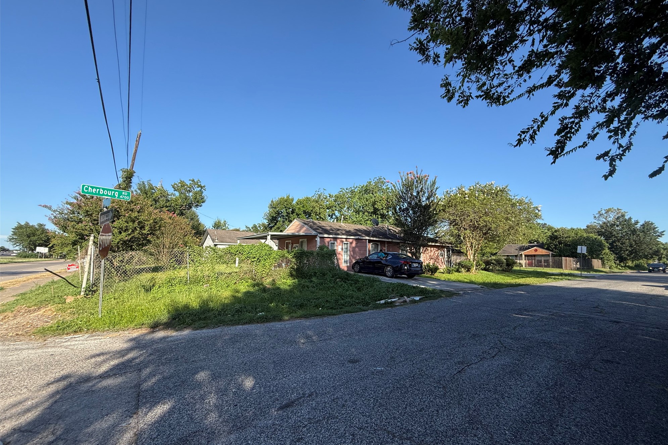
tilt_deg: +7.0
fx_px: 278
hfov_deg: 100.4
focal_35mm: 15
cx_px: 344
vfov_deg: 77.2
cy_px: 236
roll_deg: +0.0
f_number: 2.2
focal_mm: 2.22
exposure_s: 1/970
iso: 50
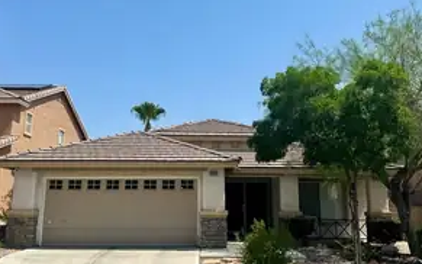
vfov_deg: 36.3
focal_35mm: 35
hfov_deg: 55.3
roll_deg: -0.3
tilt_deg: +11.9
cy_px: 122
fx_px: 403
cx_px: 206
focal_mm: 6.76
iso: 80
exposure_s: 1/4950
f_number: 1.78
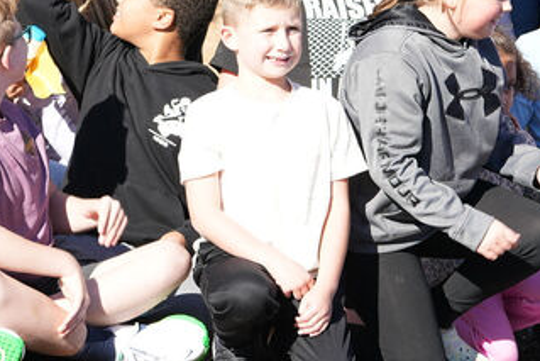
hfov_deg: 7.5
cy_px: -36
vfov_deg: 5.0
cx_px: -73
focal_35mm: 273
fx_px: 4097
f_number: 5
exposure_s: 1/250
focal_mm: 85
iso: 100
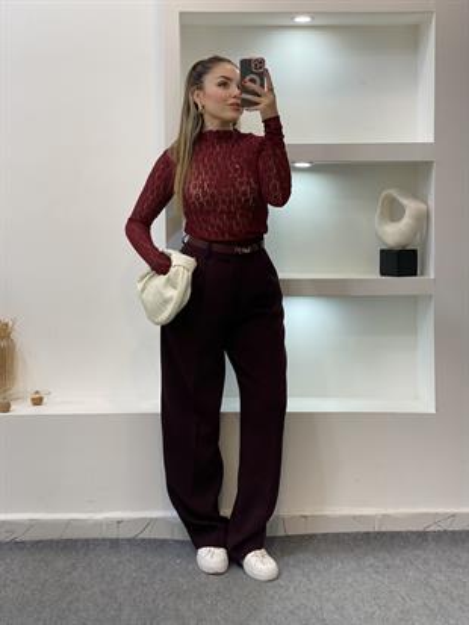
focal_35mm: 52
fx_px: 939
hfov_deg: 28.0
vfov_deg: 36.8
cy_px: 312
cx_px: 234
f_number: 2
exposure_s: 1/100
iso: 80
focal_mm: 6
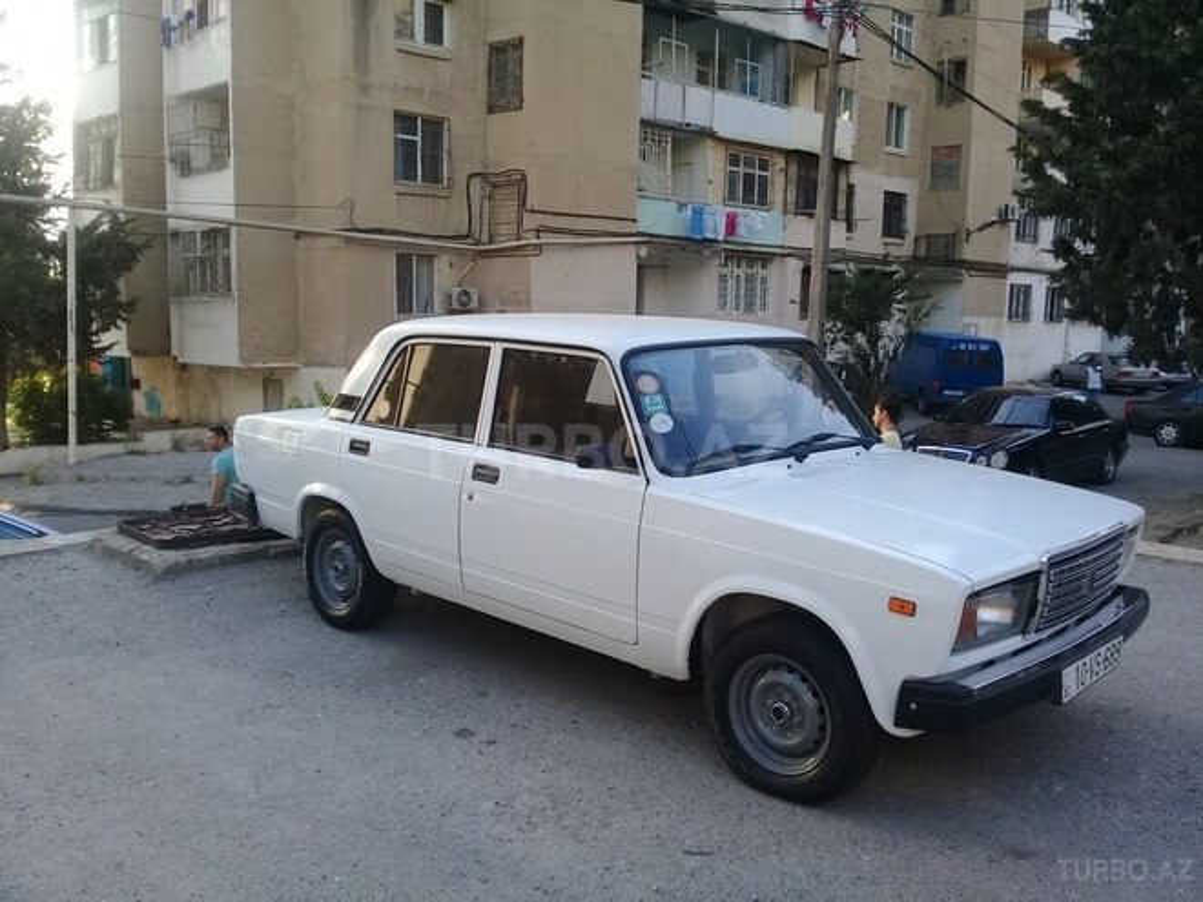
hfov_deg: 58.4
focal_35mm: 31
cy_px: 451
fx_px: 1077
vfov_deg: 45.4
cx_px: 602
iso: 50
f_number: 2.2
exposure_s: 1/185
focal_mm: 3.3
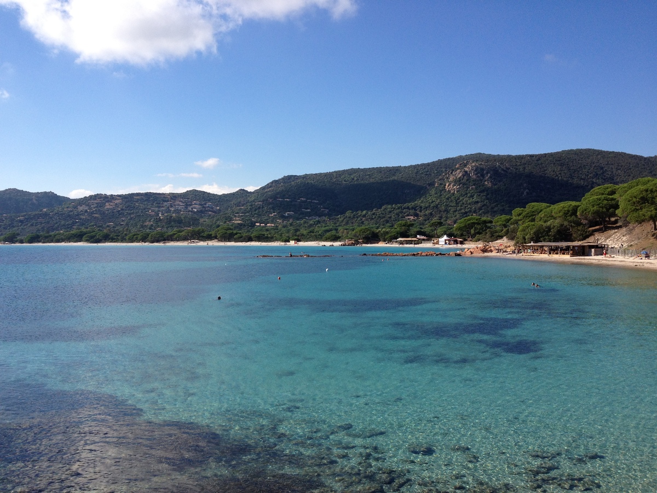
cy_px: 246
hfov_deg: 52.6
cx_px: 328
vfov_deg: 40.7
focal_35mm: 35
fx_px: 664
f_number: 2.4
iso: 64
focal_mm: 4.28
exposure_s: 1/1783
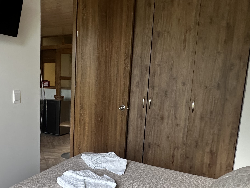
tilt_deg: -5.0
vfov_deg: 45.0
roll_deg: -0.7
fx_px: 224
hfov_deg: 57.3
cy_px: 119
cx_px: 87
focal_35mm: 31
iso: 200
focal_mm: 2.22
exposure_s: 1/99
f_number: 2.2
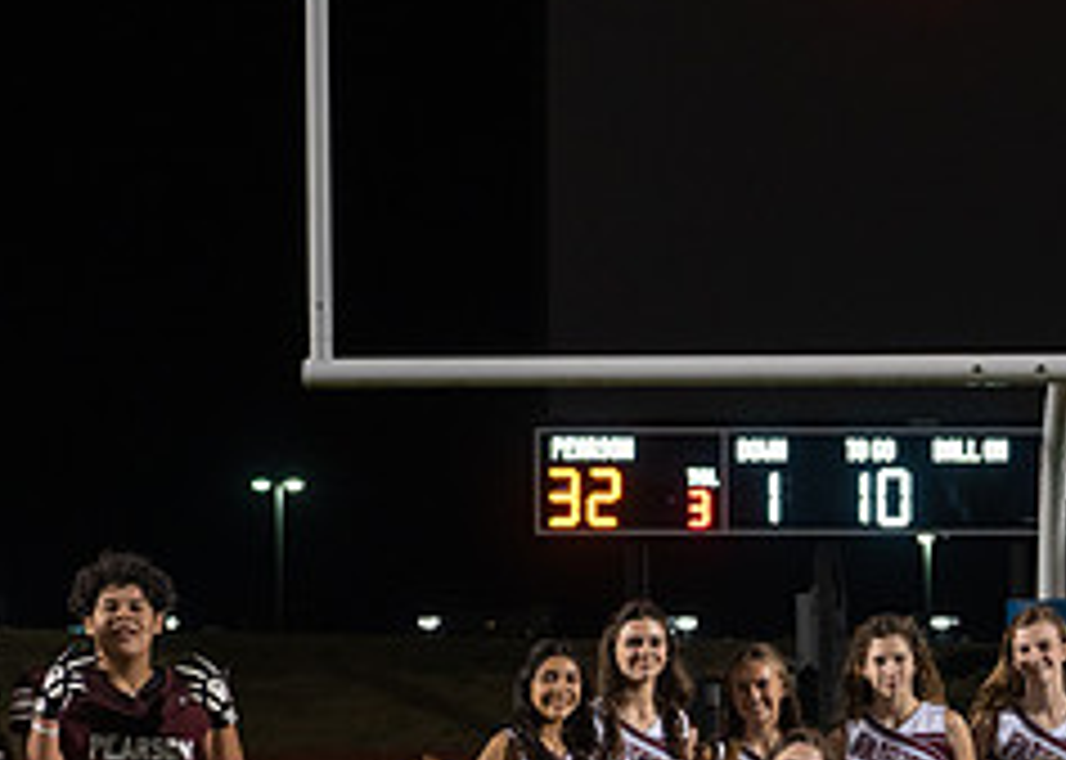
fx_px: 4115
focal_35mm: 136
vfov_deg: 10.5
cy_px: 701
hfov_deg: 14.6
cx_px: 986
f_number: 2.8
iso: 1000
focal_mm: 50
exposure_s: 1/320
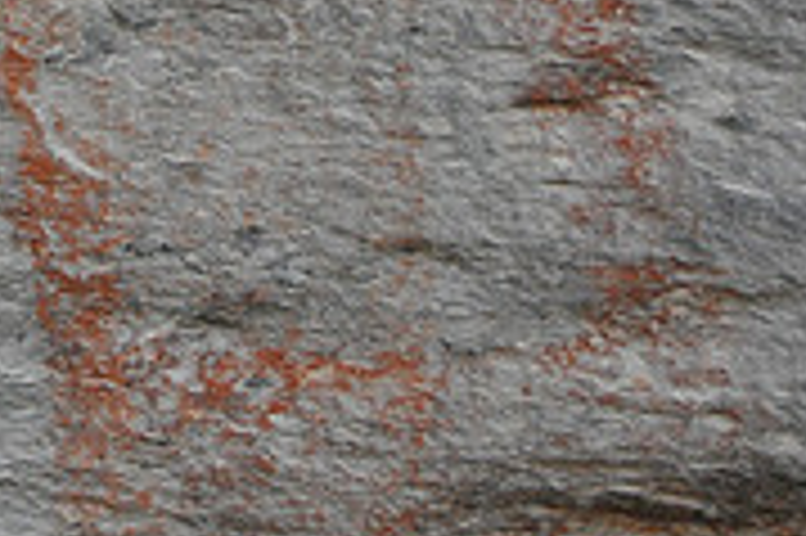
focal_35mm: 510
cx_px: -180
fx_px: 11399
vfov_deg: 2.7
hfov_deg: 4.0
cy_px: -47
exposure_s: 1/60
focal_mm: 105
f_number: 5.6
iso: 800
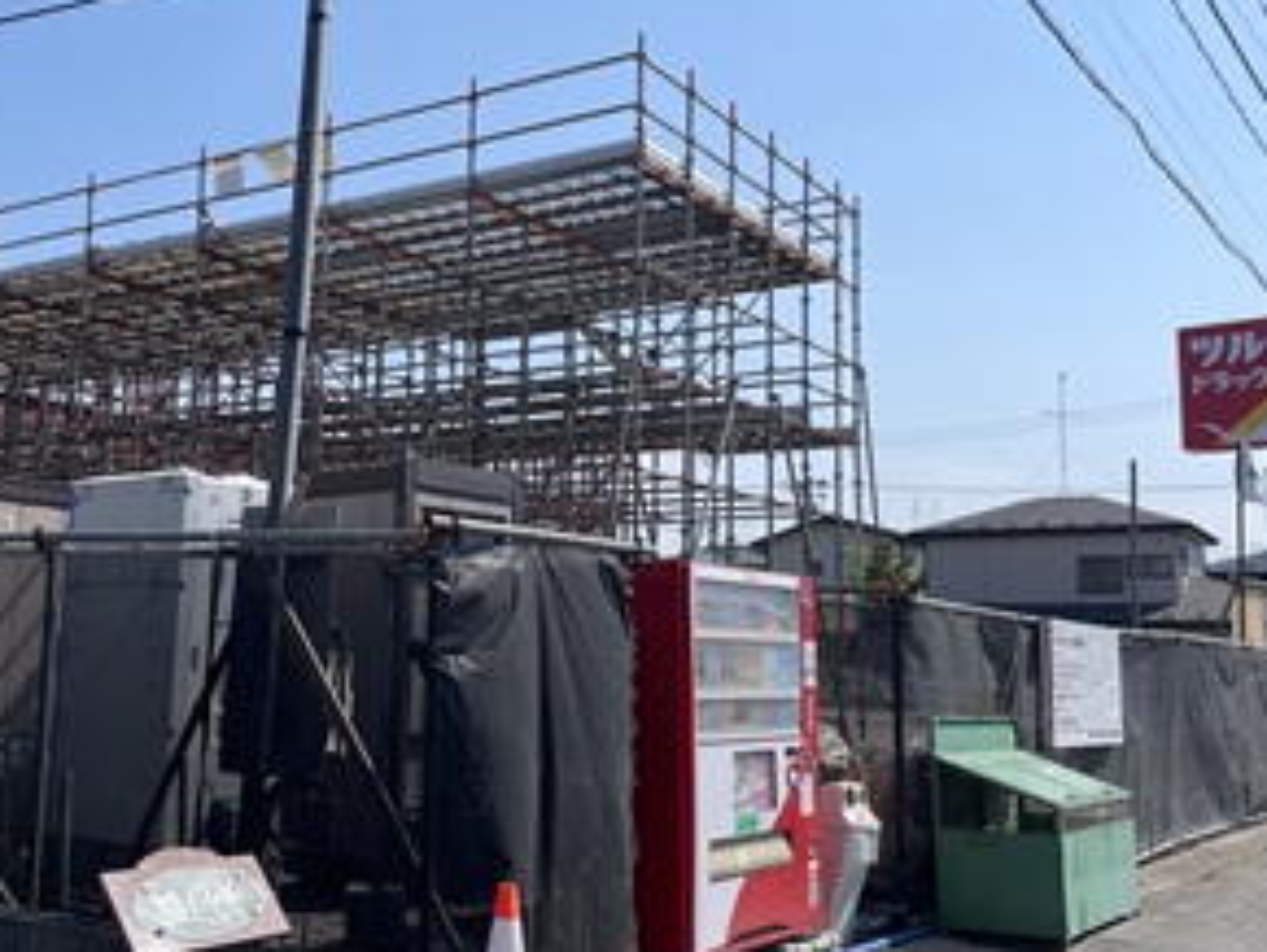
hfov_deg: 48.8
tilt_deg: +6.6
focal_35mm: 38
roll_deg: -0.3
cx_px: 546
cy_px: 502
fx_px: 1392
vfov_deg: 37.8
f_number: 1.6
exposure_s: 1/5051
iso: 32
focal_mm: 4.2
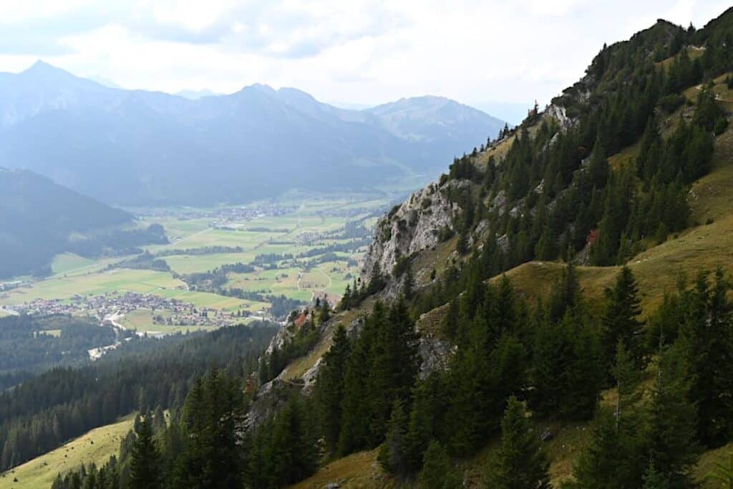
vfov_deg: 38.3
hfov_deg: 55.1
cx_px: 366
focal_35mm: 34
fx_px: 702
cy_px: 244
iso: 100
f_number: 6.3
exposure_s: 1/320
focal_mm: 34.5
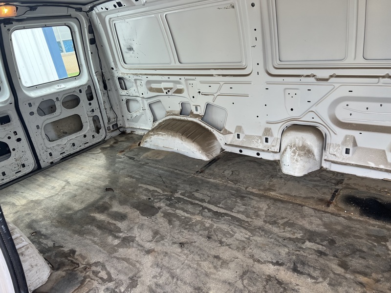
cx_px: 196
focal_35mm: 26
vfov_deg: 53.1
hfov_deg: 67.3
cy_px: 146
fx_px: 294
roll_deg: +10.5
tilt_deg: -20.6
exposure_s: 1/123
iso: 40
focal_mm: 5.7
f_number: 1.5
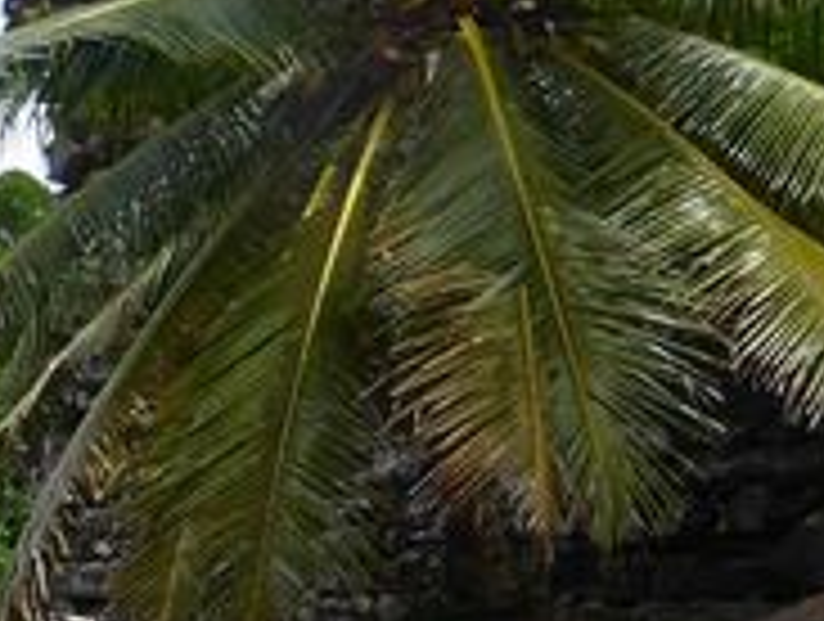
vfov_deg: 12.6
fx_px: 2600
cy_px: 1058
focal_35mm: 109
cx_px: -707
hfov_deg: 15.3
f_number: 3.3
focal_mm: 4.3
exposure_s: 1/500
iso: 80
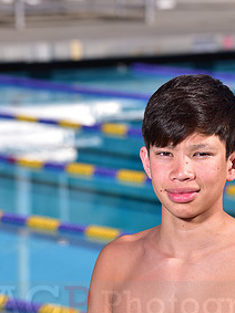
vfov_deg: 5.6
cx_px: 181
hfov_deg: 4.2
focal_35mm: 355
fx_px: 3216
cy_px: 296
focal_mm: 180
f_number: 9
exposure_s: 1/250
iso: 80
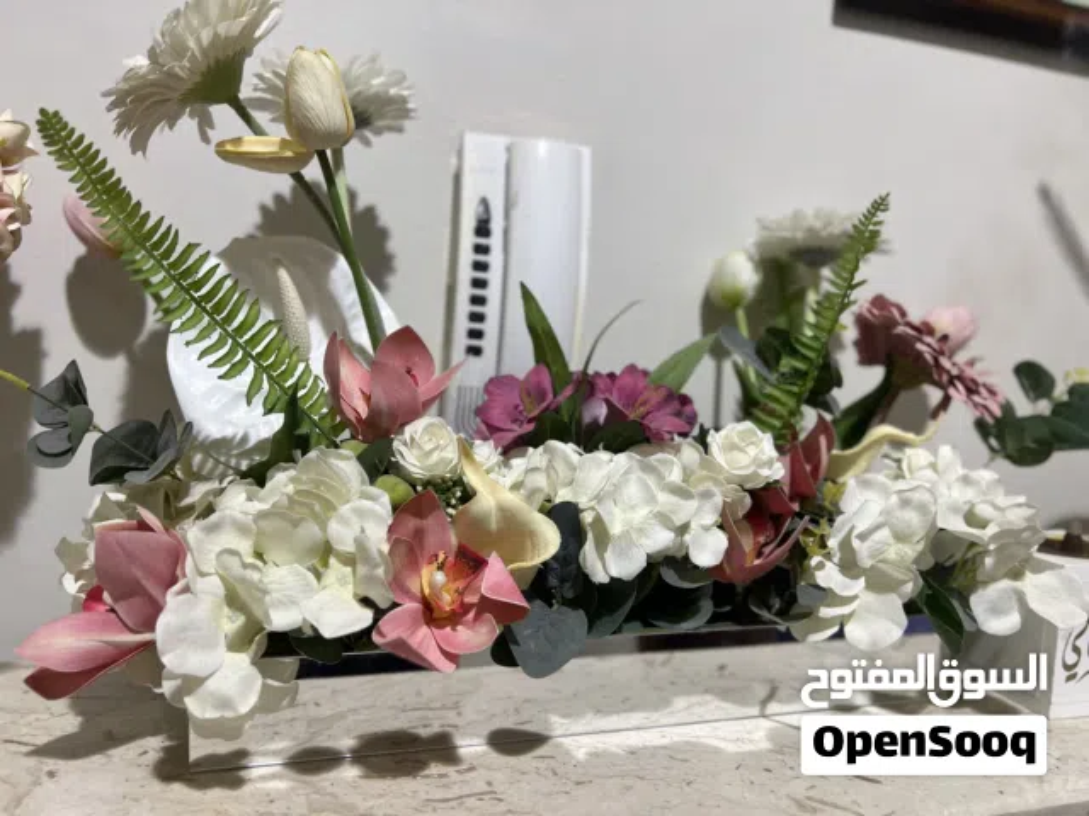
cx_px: 544
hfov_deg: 67.3
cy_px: 408
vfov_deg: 53.1
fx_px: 818
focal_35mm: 26
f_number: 1.5
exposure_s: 1/100
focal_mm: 5.7
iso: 125
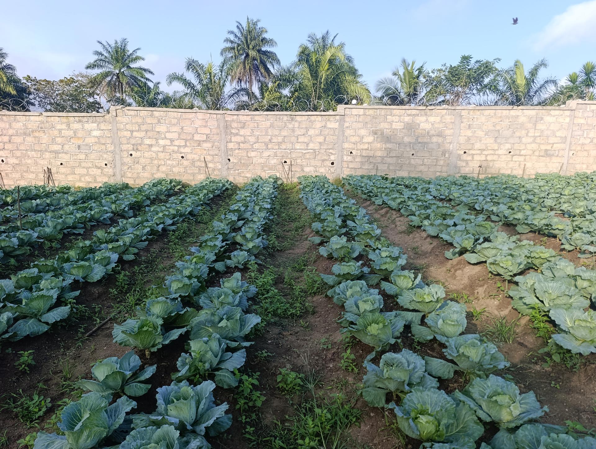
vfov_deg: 59.0
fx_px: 397
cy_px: 224
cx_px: 298
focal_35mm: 23
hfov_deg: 73.8
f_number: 1.6
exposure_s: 1/326
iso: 50
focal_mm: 6.14
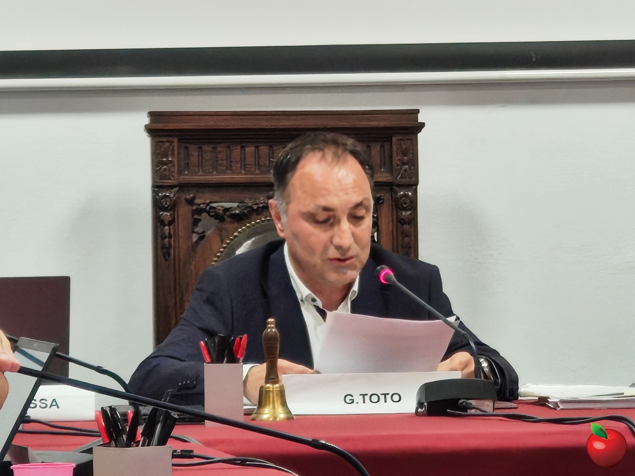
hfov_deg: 7.4
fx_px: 4898
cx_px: 318
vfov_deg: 5.6
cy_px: 238
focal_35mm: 267
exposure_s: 1/100
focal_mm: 7.1
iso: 911
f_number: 2
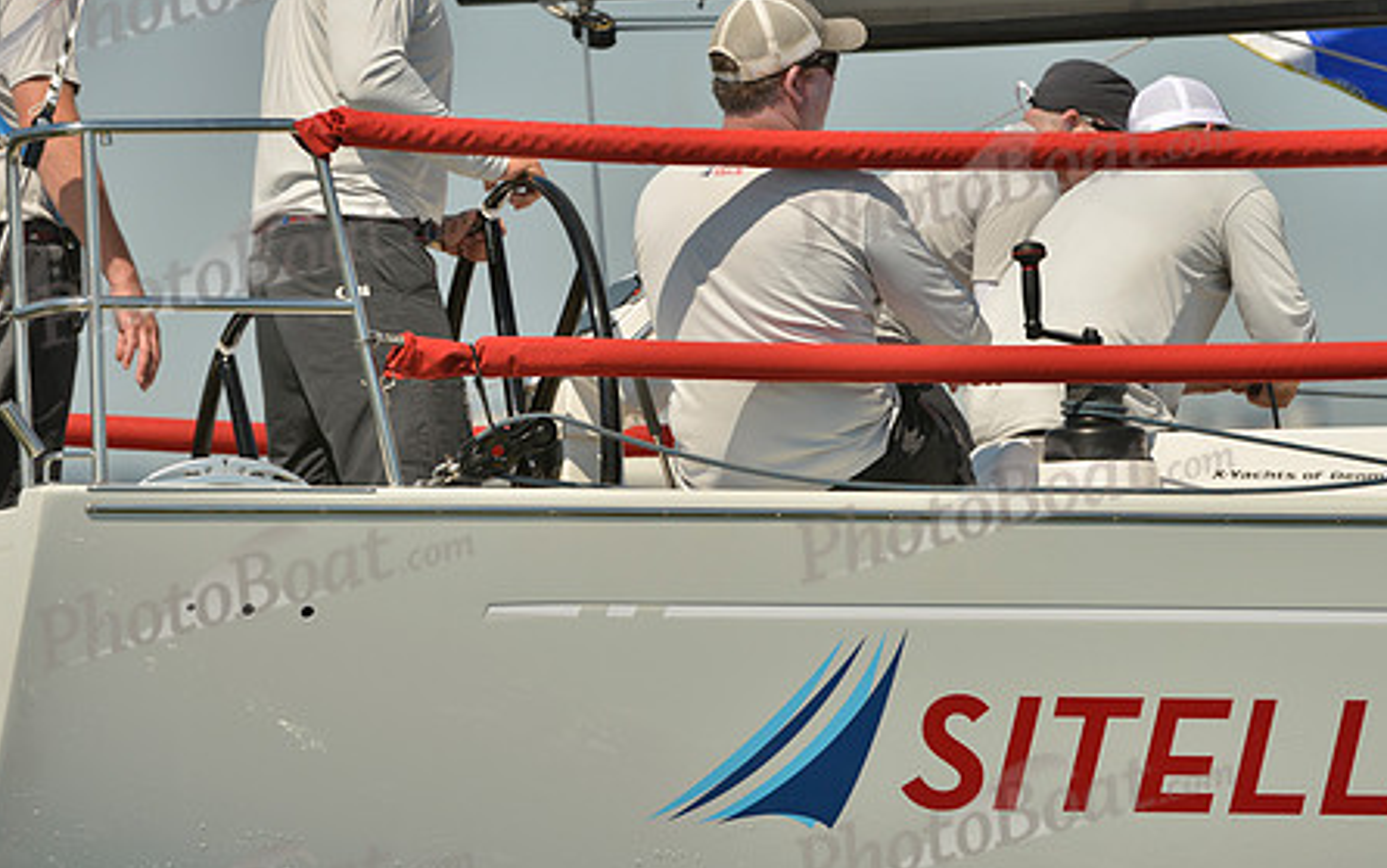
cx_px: 638
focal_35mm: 477
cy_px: 384
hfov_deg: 4.4
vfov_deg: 2.8
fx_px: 18035
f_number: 7.1
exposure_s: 1/1250
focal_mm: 360
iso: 200
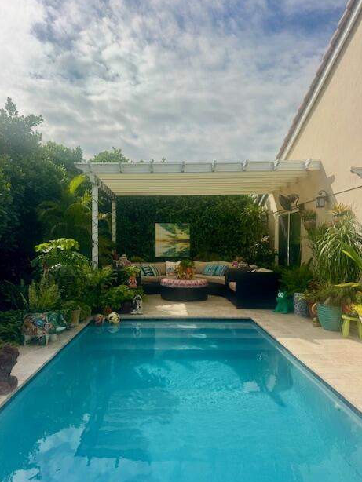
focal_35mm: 25
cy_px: 247
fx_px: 348
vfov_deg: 69.4
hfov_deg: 54.9
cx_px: 174
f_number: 1.78
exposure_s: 1/12346
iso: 80
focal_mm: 6.76
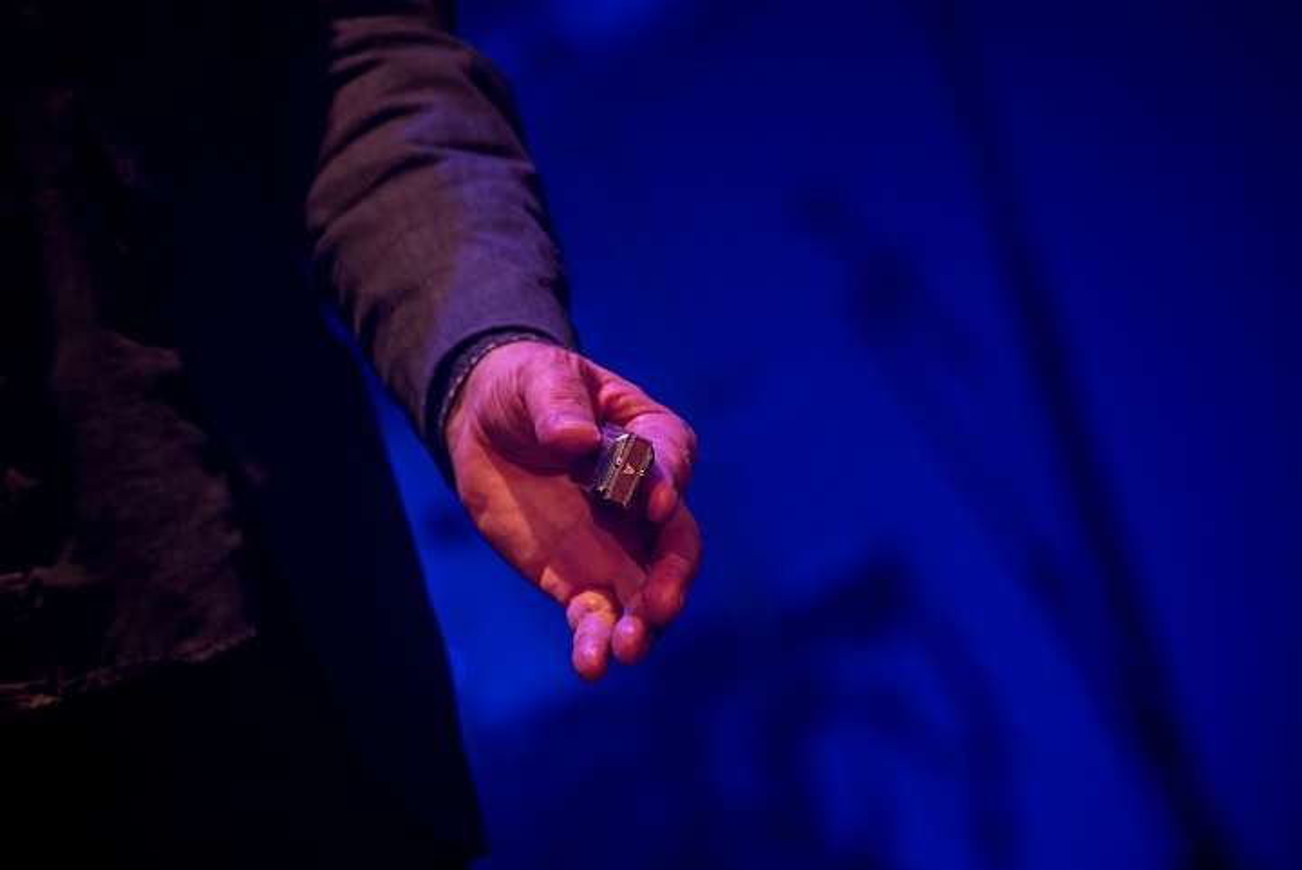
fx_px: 7237
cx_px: 651
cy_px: 435
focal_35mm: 200
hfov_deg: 10.3
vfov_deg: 6.9
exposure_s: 1/125
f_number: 4.5
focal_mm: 200
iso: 1600
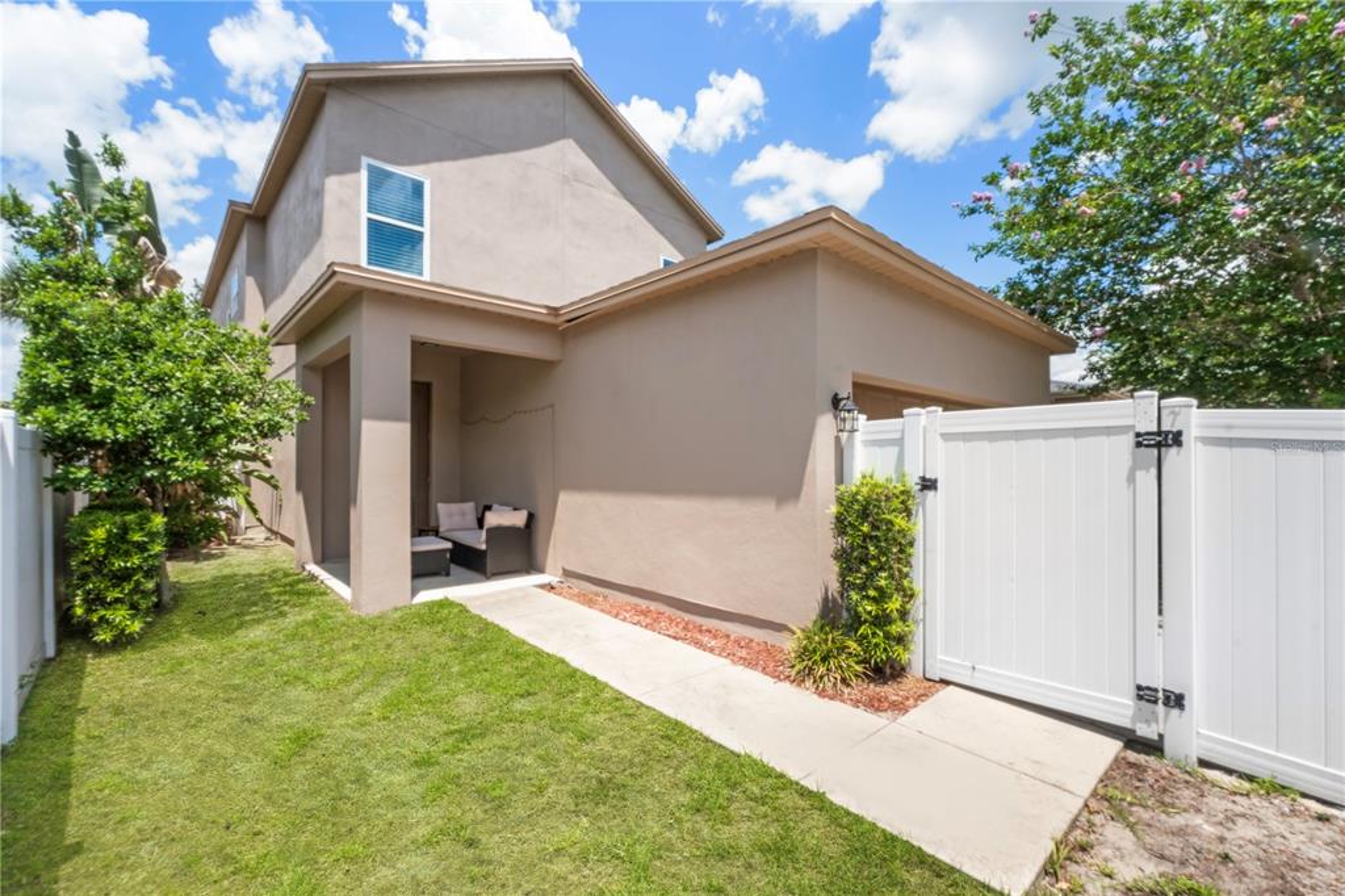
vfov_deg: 77.3
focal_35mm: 15
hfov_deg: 100.4
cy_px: 448
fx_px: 560
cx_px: 672
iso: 160
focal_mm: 10
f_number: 20
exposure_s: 1/25
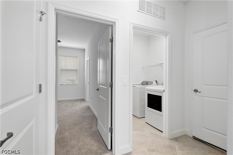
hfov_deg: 96.7
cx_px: 116
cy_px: 78
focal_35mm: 16
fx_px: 104
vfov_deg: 73.7
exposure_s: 1/10
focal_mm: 16
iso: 400
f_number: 11
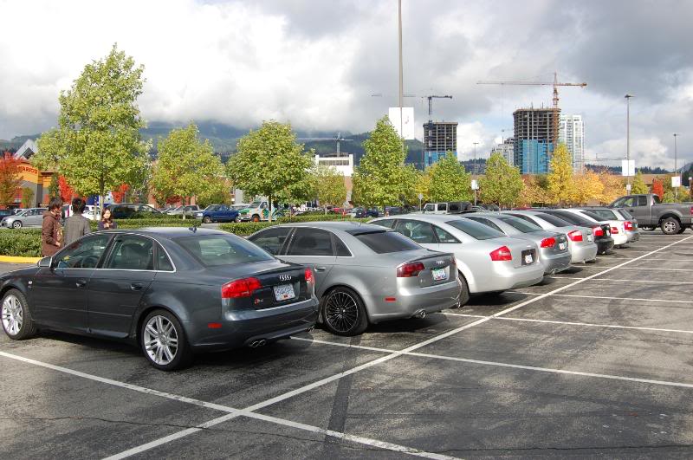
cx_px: 346
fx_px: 663
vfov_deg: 38.3
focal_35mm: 34
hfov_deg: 55.2
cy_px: 230
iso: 200
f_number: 9
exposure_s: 1/320
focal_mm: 23
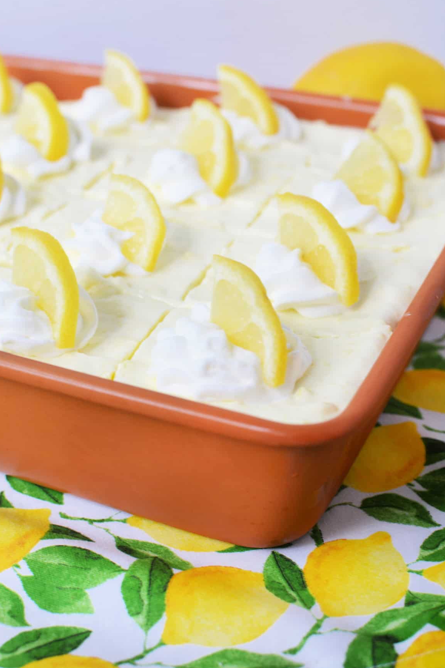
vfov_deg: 36.5
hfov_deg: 24.8
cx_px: 222
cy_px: 323
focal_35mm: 55
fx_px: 1010
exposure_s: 1/125
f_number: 5.6
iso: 400
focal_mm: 35
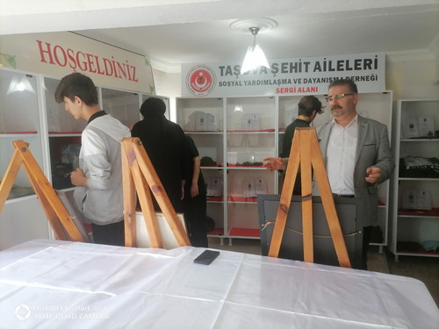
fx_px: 330
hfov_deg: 67.3
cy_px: 164
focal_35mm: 26
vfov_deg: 53.1
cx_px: 220
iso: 200
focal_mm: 5.4
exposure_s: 1/100
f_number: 1.8
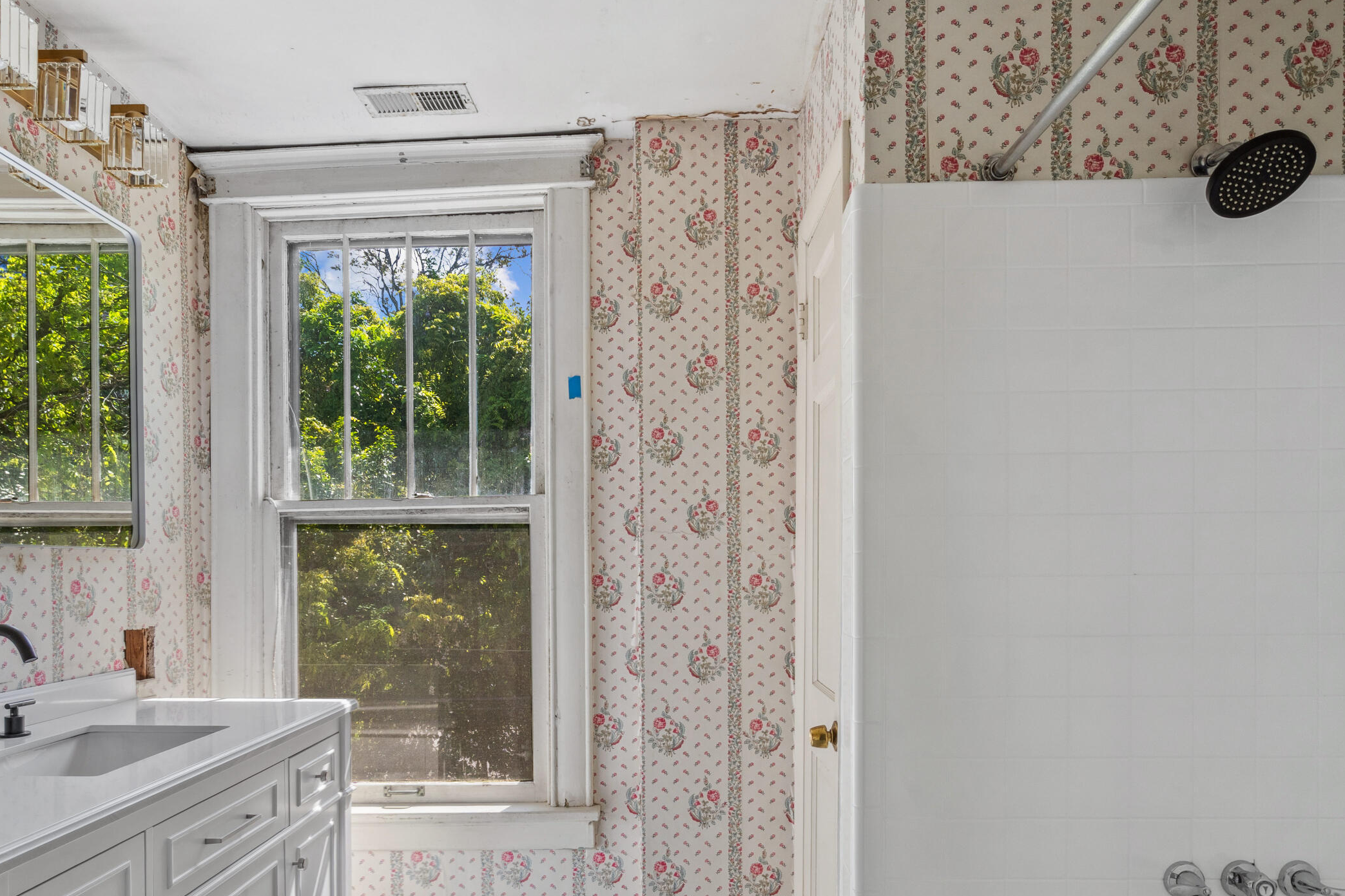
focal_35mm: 23
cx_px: 655
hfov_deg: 76.1
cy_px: 591
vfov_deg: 54.1
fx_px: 859
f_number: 10
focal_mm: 16
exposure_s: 1/40
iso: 320
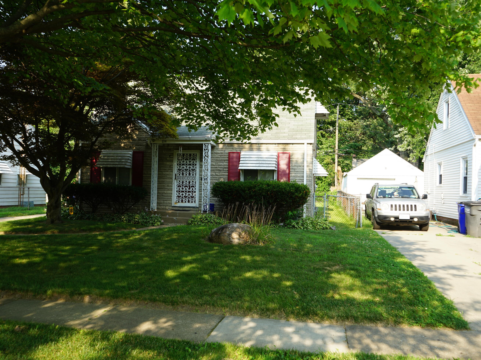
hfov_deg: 56.6
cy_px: 178
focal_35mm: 32
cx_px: 211
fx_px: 445
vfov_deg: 44.2
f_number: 7.1
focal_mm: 29
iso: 100
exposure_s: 1/80
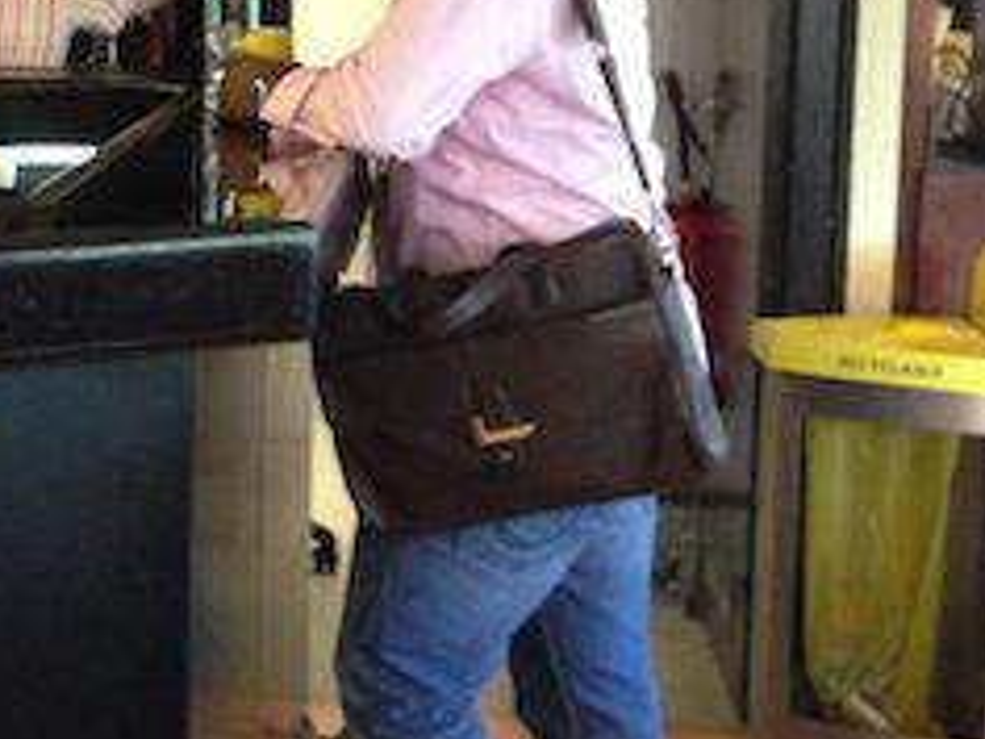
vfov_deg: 15.0
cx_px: -463
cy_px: 198
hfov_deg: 18.0
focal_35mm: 98
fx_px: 2789
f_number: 2.4
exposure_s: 1/20
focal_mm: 4.12
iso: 320
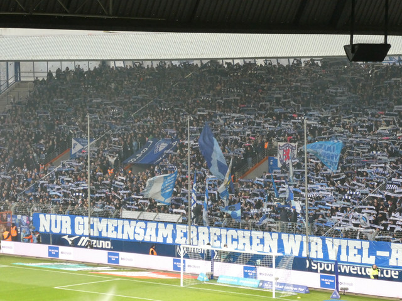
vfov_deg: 11.0
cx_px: 201
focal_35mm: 135
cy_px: 150
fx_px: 1568
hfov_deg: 14.6
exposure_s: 1/80
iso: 640
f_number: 5.3
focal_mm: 24.2
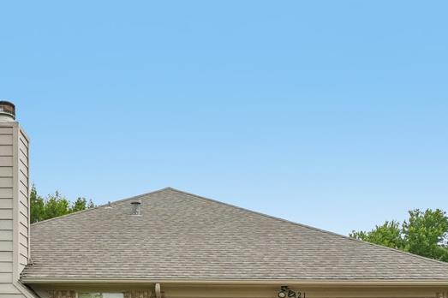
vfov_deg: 28.4
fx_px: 584
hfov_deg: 41.6
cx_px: 164
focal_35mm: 47
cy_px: 198
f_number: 8
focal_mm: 16
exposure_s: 1/2000
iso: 400
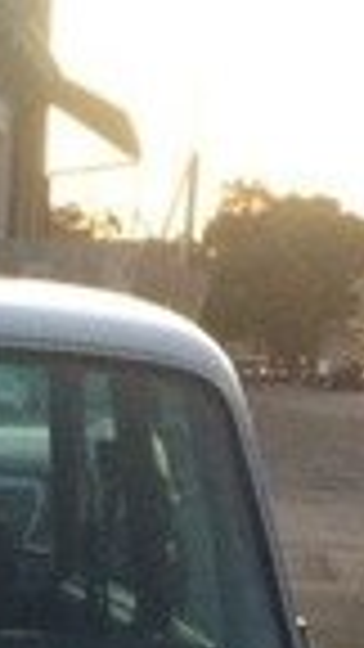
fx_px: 2488
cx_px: -157
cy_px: 1105
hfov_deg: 8.2
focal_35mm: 145
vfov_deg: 13.5
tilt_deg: -16.3
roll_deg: -0.8
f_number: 2.2
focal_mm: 4.15
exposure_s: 1/20
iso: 320
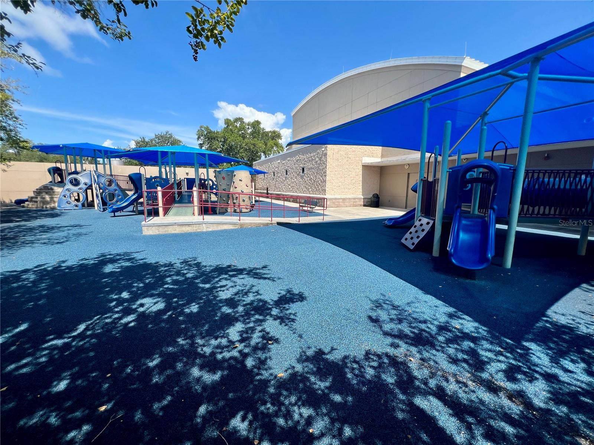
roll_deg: -0.3
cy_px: 222
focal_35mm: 13
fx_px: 223
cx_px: 297
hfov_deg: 106.2
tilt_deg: -8.9
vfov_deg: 89.9
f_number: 1.8
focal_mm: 1.57
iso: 32
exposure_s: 1/1193
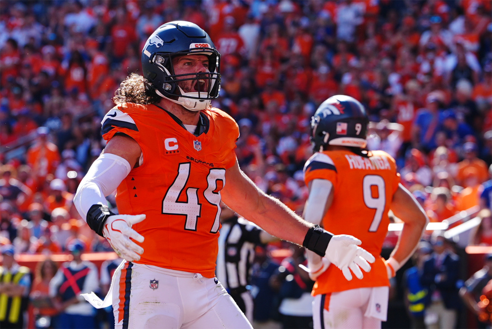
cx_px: 246
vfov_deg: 8.0
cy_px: 164
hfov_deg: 12.0
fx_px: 2338
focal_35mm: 171
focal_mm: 114
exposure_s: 1/1600
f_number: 3.5
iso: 200
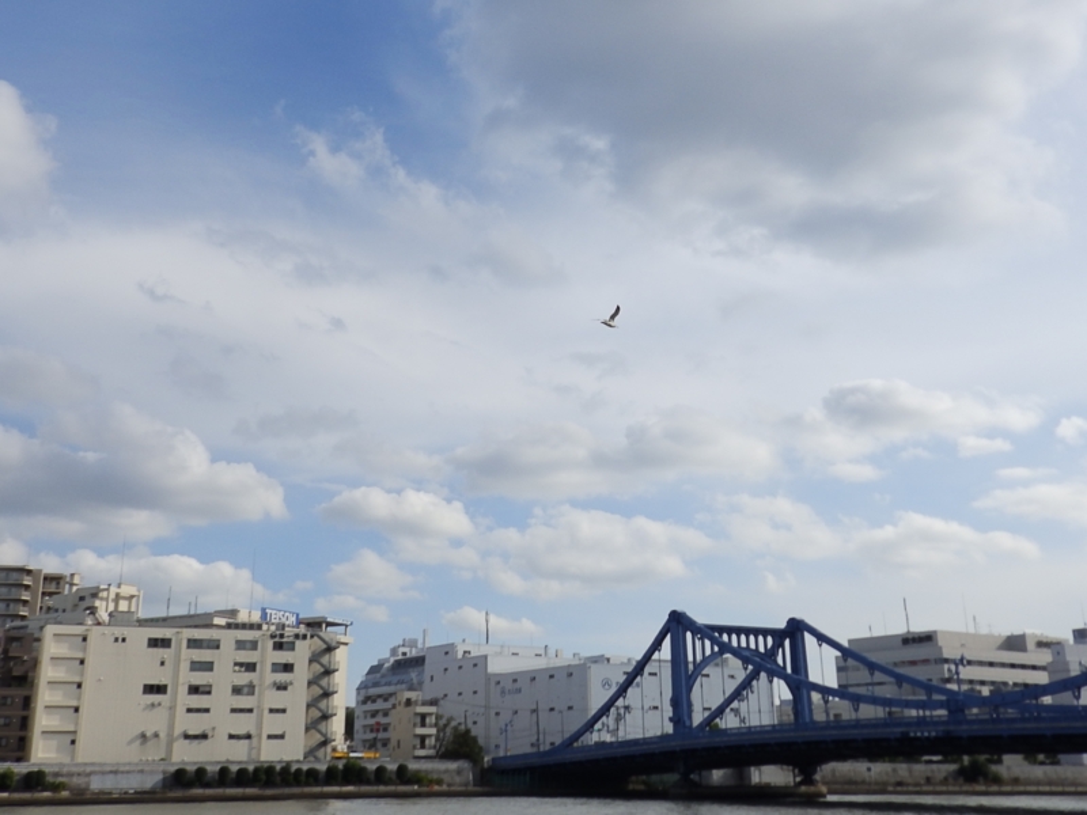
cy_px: 408
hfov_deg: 56.8
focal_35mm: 32
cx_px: 544
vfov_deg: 44.2
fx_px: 1005
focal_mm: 5.7
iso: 80
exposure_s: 1/640
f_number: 4.5
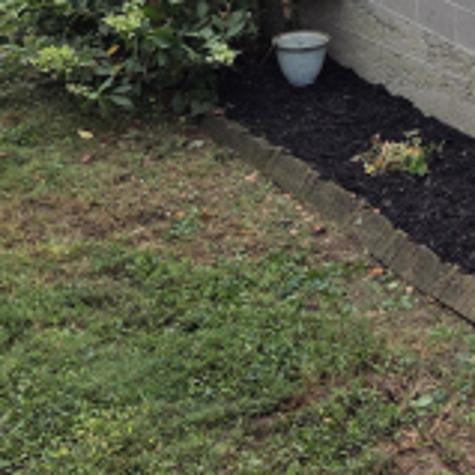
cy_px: -114
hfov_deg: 18.6
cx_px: 659
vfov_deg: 19.1
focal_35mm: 85
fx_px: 1320
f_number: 1.8
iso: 32
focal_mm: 5.4
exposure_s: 1/180
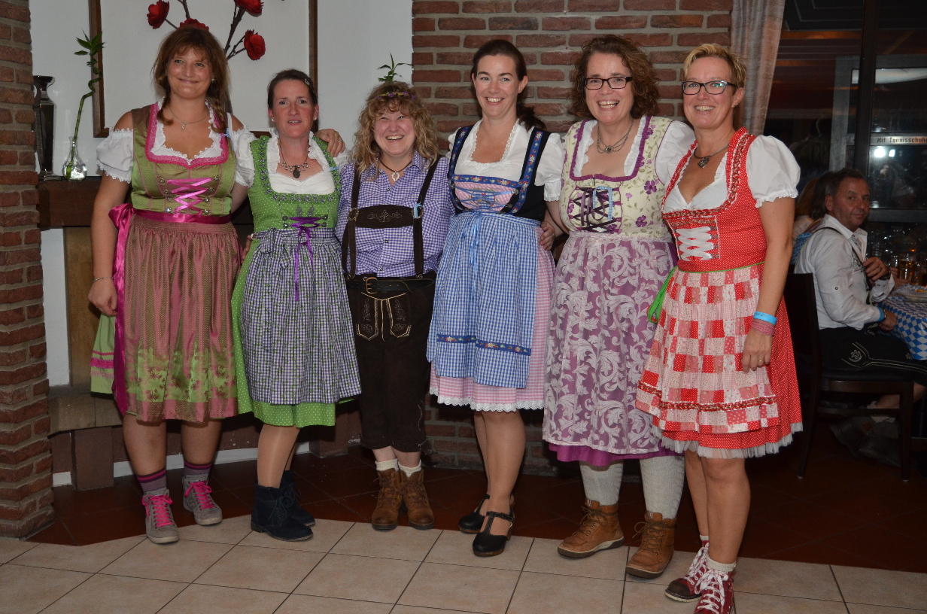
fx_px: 964
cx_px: 464
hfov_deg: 51.4
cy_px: 307
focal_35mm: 38
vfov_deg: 35.3
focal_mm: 25
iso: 800
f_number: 4
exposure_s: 1/60
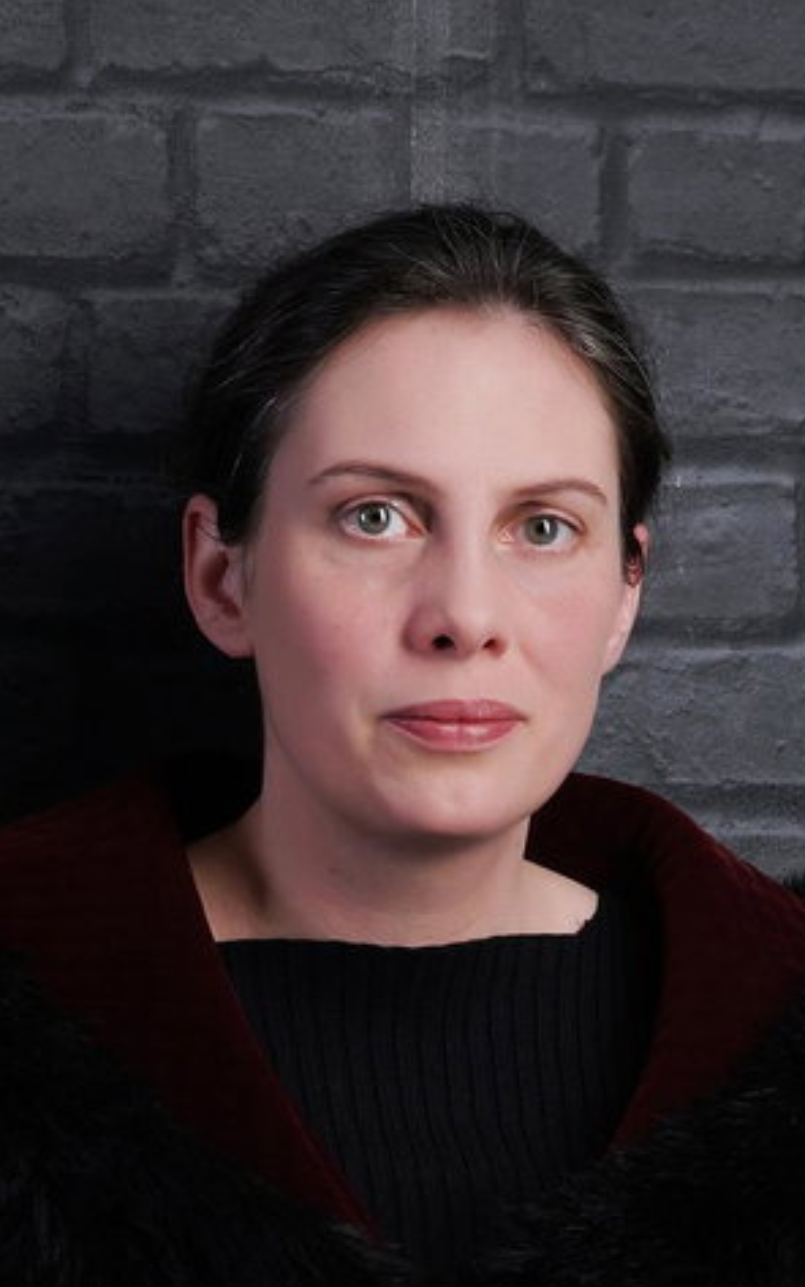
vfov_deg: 22.3
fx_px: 3262
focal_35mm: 93
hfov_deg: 14.1
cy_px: 650
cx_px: 411
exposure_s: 1/80
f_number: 10
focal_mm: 60
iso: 100
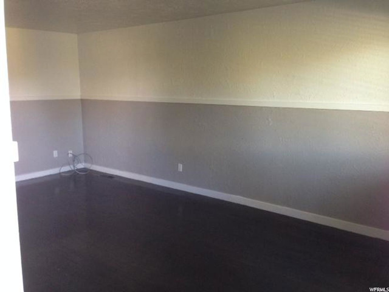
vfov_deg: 42.9
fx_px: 371
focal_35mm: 33
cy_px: 146
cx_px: 194
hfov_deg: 55.4
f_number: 2.4
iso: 200
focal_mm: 4.12
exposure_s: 1/20
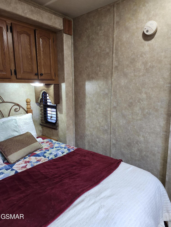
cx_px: 86
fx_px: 151
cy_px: 114
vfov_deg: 73.9
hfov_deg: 58.9
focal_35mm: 23
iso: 640
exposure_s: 1/60
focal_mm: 5.54
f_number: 1.8
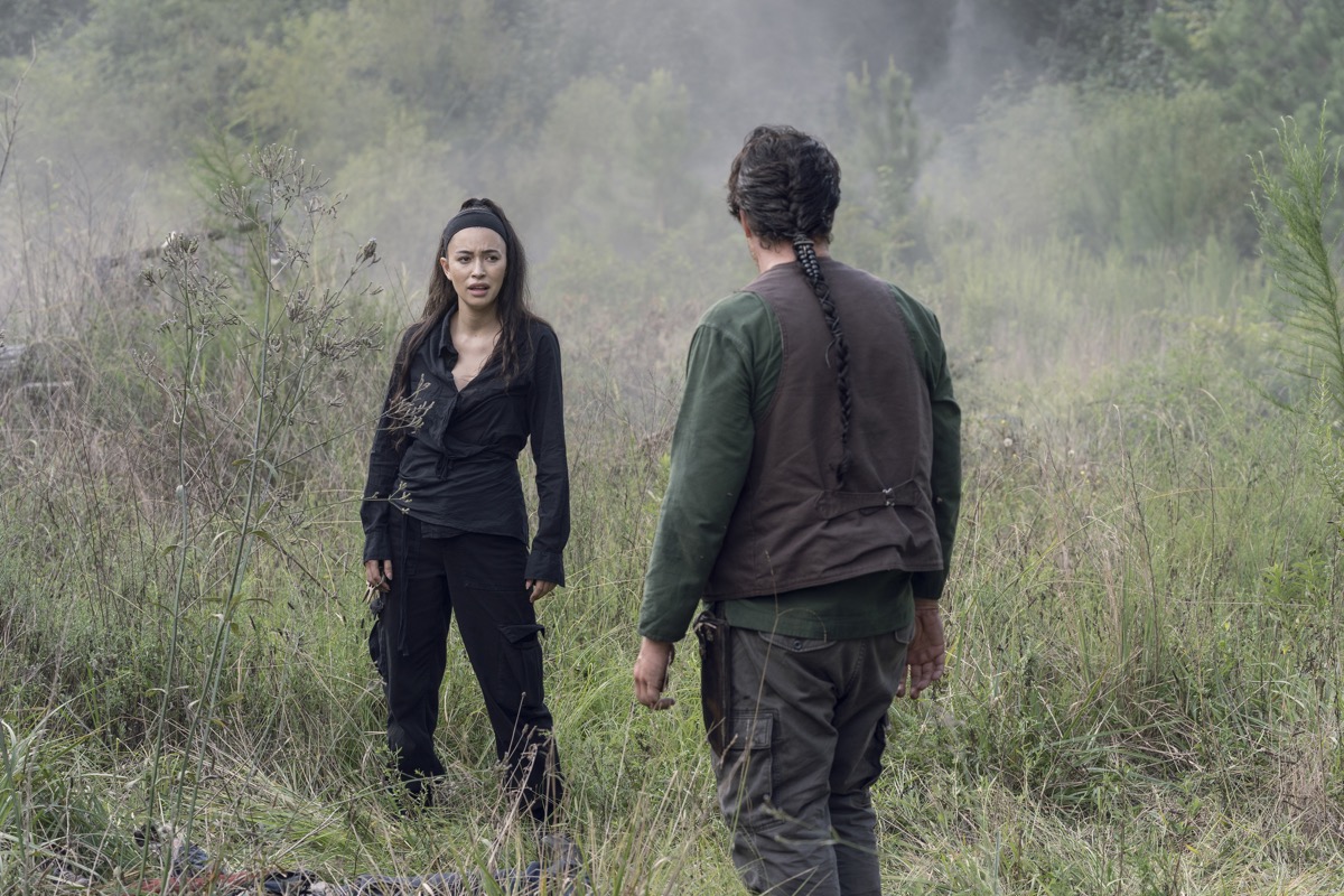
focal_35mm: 92
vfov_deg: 14.9
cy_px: 448
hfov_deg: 22.1
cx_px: 672
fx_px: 3434
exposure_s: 1/400
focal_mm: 92
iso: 800
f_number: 5.6
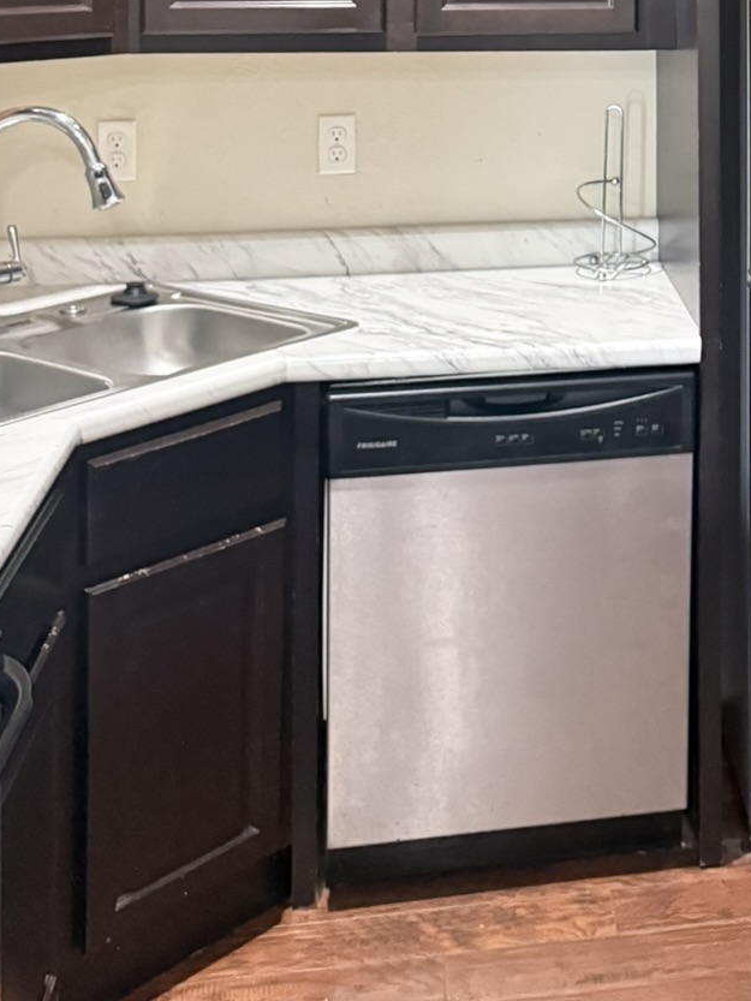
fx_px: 1706
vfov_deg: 29.7
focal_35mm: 59
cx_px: 795
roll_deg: +0.7
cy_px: -76
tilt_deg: -0.8
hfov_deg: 23.5
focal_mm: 6.76
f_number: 1.78
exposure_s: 1/30
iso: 800
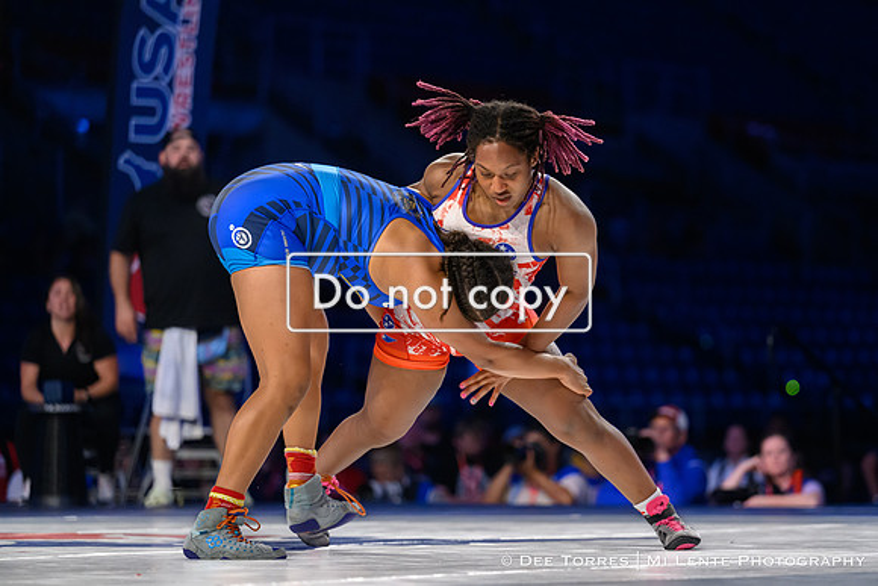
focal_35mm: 153
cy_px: 331
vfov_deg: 9.0
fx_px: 3724
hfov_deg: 13.4
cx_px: 496
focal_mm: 135
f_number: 2.8
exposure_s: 1/800
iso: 3600
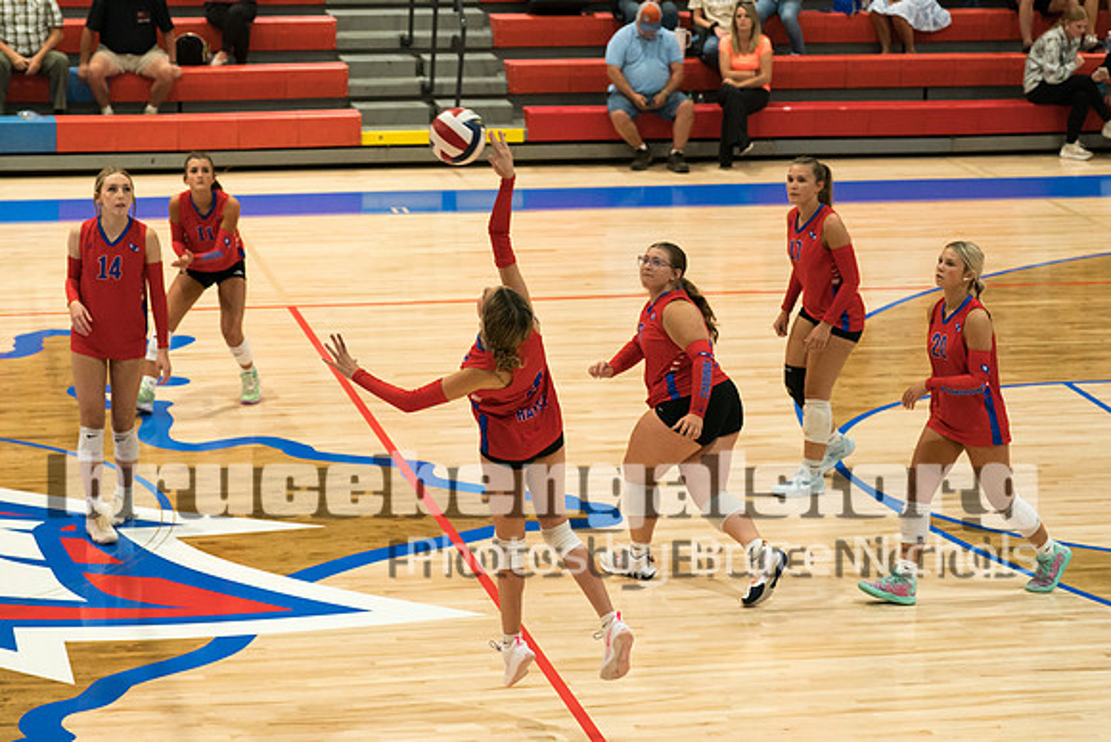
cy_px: 369
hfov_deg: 20.0
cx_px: 512
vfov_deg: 13.4
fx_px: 3156
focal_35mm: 102
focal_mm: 70
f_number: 2.8
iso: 3200
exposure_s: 1/1000
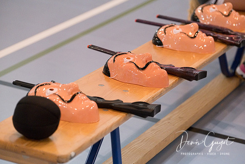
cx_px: 122
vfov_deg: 10.1
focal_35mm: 136
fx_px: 926
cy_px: 82
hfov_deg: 15.1
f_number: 2.8
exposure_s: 1/500
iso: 6400
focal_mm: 90.6
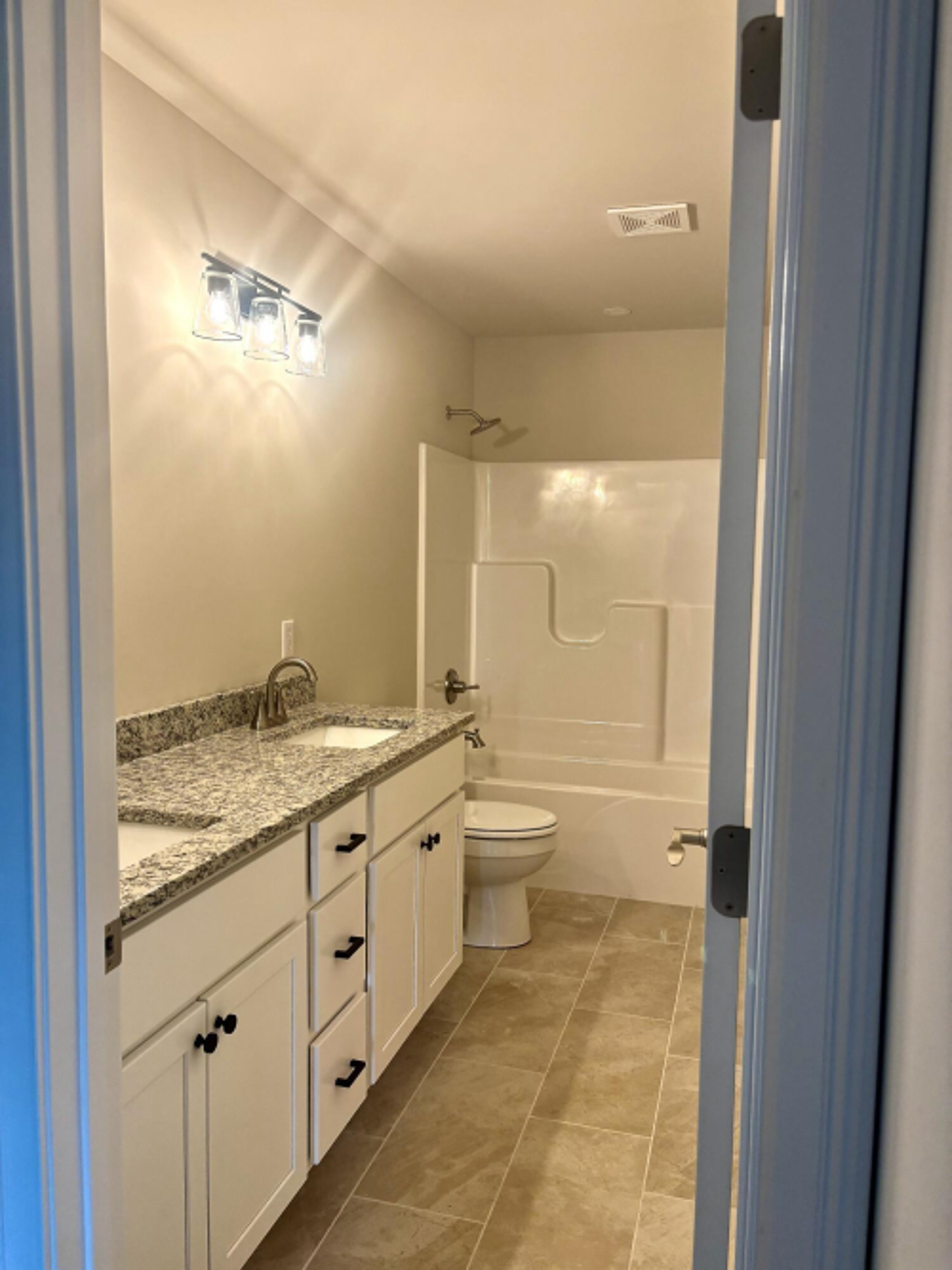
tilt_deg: -4.0
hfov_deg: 53.0
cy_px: 635
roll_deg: -1.5
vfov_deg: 67.3
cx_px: 476
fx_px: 954
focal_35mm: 26
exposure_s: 1/120
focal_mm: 5.96
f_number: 1.6
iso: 80
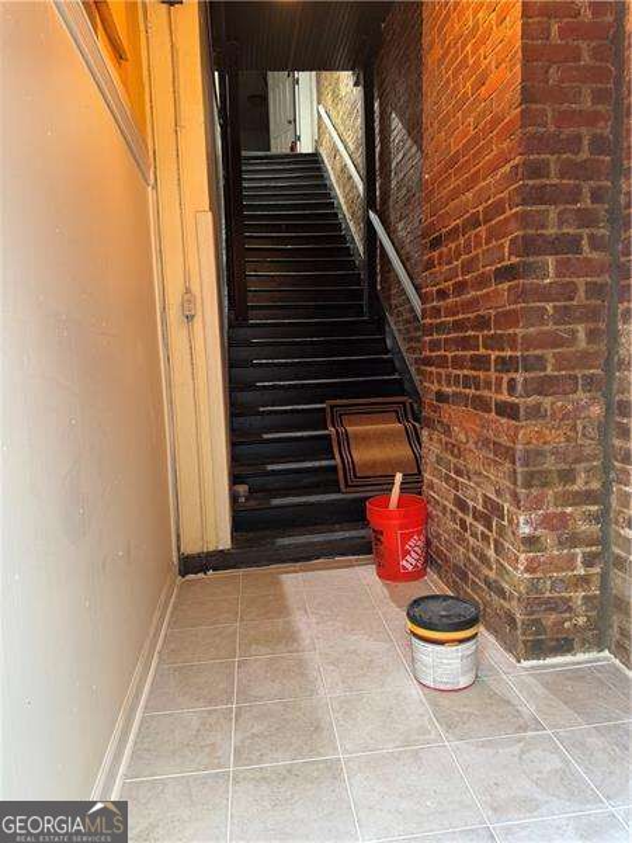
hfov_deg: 56.8
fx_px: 584
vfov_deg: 71.6
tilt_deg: -6.9
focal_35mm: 24
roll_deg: +2.1
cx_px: 316
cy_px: 422
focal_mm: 6.76
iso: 250
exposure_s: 1/60
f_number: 1.78
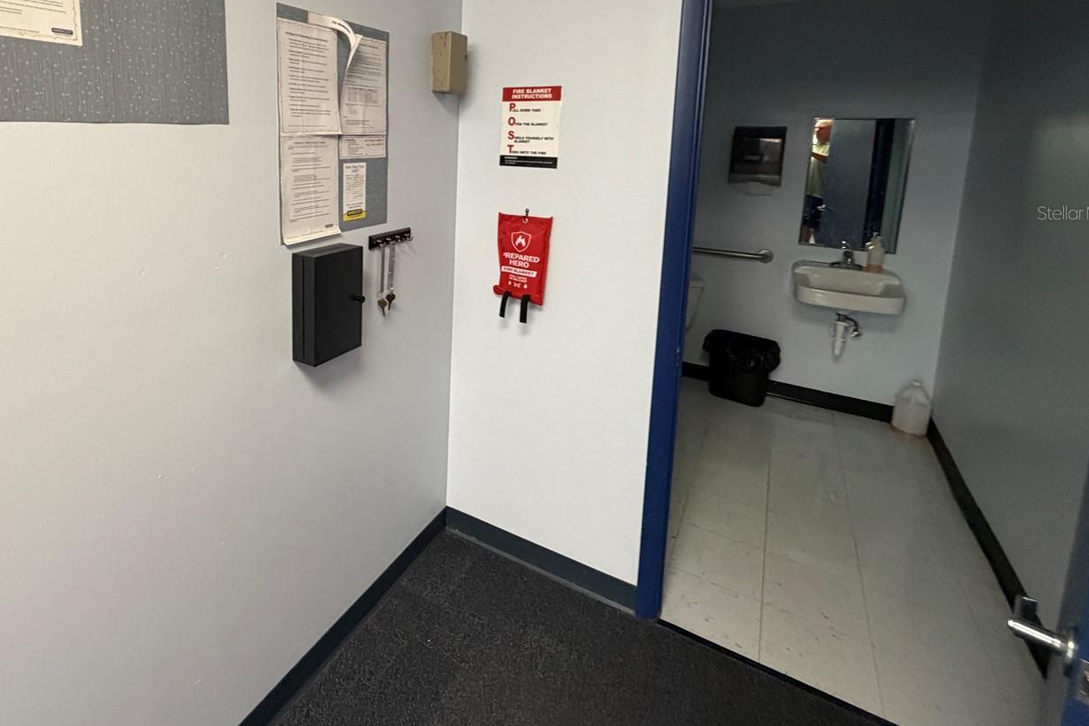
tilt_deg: -6.4
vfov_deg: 62.1
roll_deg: -1.4
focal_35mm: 19
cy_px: 212
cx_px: 410
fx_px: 575
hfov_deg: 85.3
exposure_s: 1/60
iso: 400
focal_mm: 2.22
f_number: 2.2
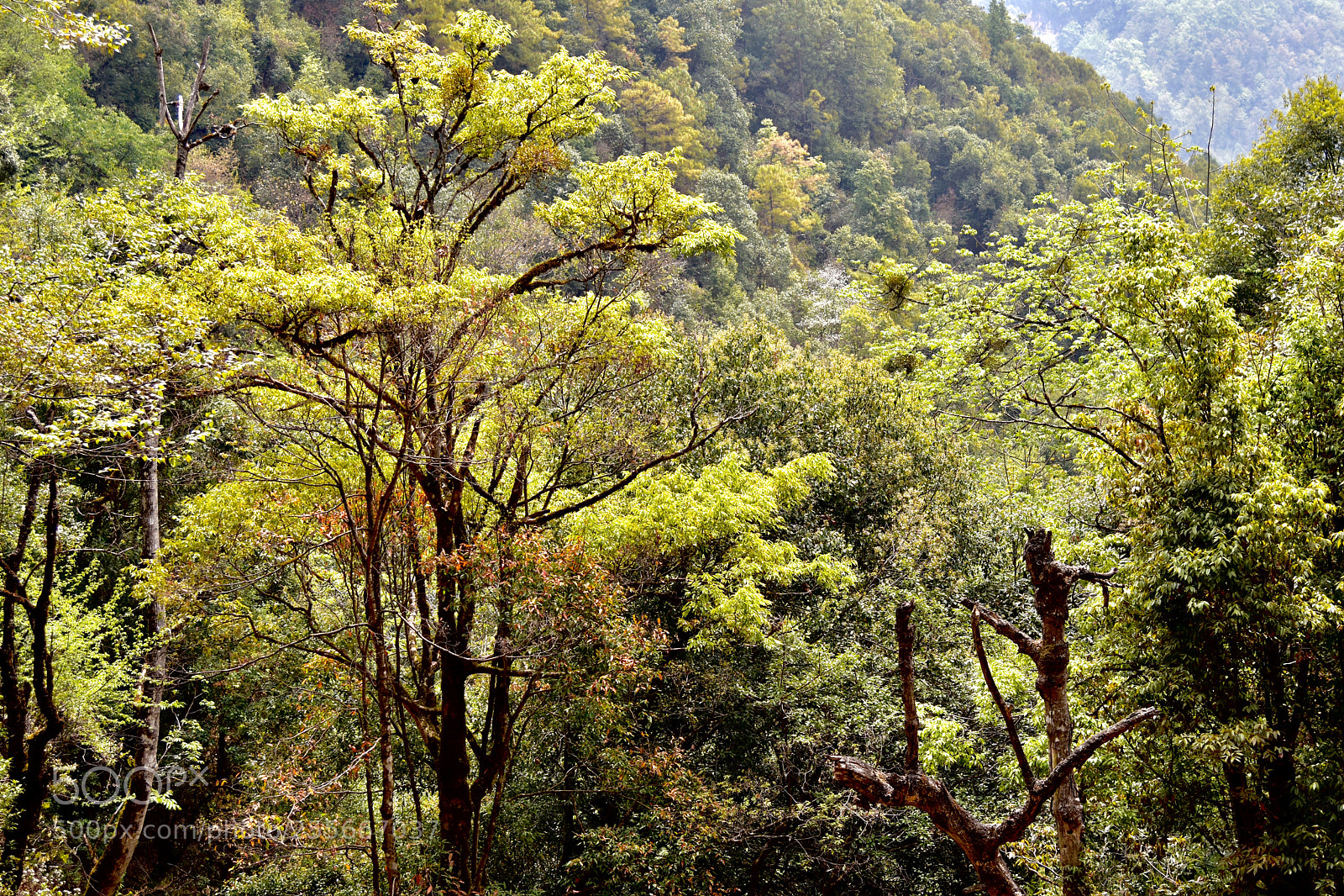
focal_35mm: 66
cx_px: 672
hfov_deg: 30.5
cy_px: 448
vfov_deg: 20.6
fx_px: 2463
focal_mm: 44
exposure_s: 1/320
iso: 100
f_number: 4
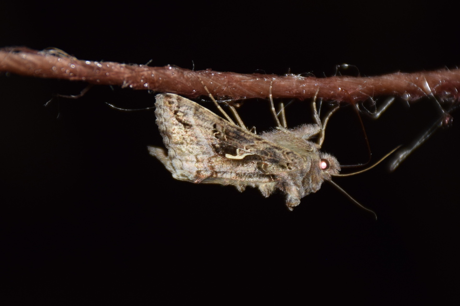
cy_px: 153
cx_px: 230
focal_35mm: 210
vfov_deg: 6.5
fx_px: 2682
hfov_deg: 9.8
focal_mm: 140
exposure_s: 1/60
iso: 320
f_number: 5.6
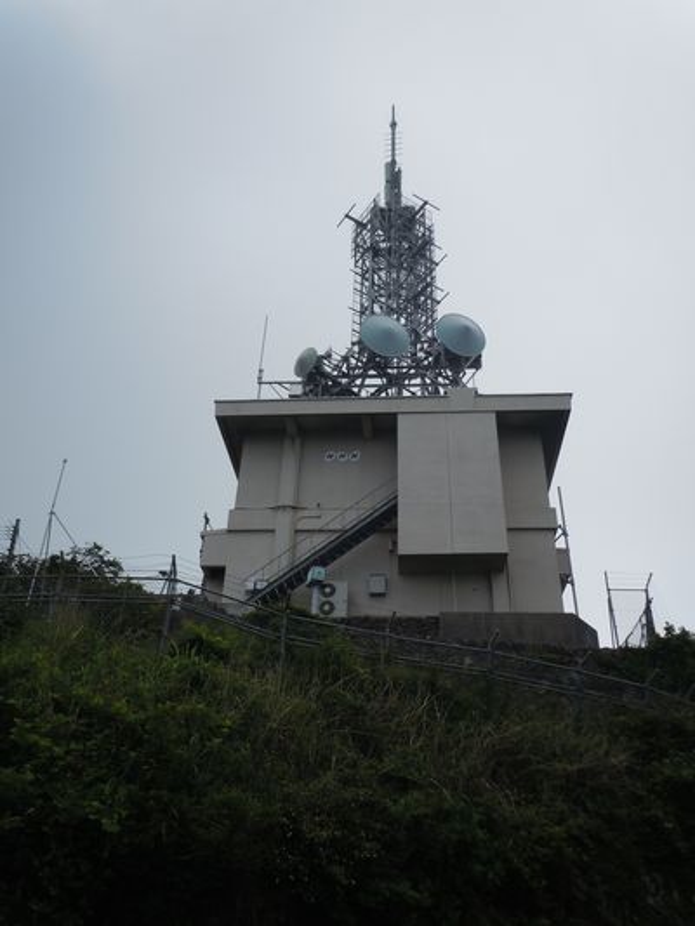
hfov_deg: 49.8
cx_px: 348
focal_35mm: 28
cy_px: 463
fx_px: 749
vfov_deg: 63.4
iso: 100
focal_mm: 5
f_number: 7.4
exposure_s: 1/250
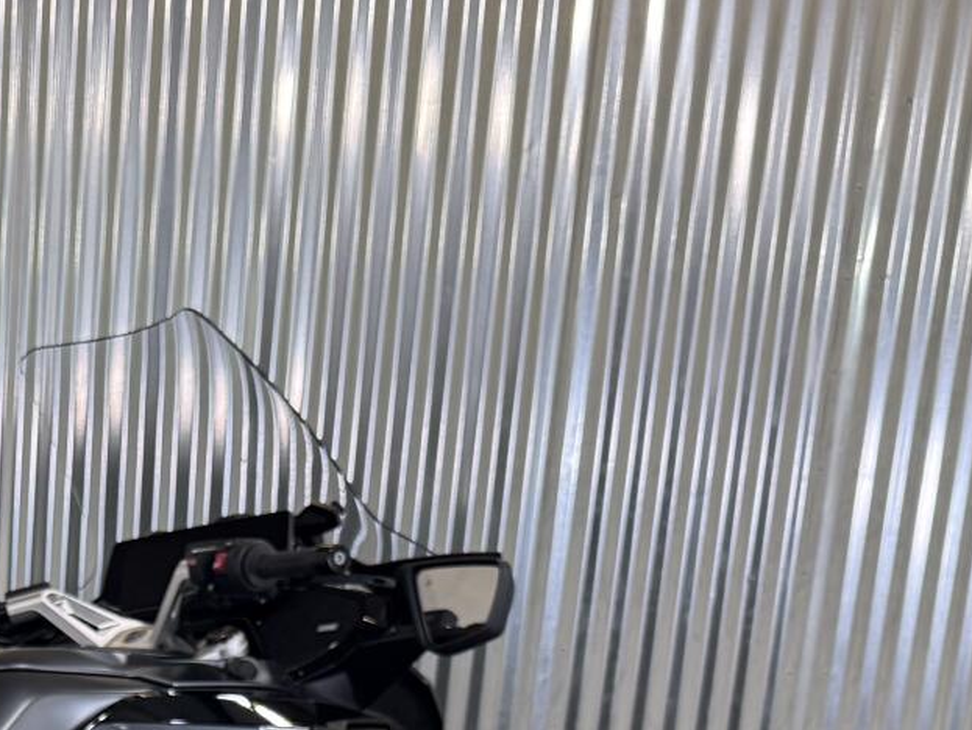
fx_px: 2163
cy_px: 1064
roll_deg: -0.9
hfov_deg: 23.7
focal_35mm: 77
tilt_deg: -16.1
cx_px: -109
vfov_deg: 17.4
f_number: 1.78
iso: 160
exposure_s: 1/121
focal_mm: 6.76
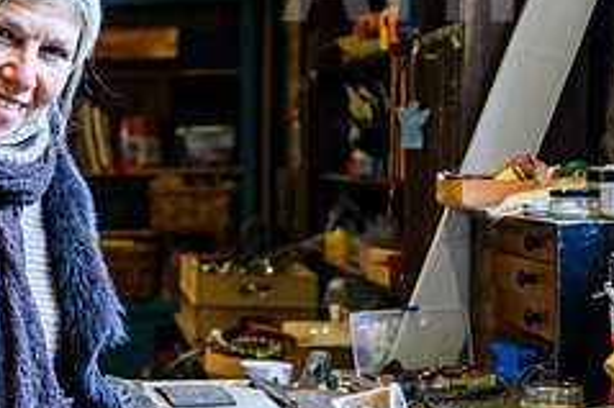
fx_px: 1534
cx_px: -67
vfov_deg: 15.1
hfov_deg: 21.4
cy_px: 276
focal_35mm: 90
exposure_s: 1/60
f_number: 3.5
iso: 1000
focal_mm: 35
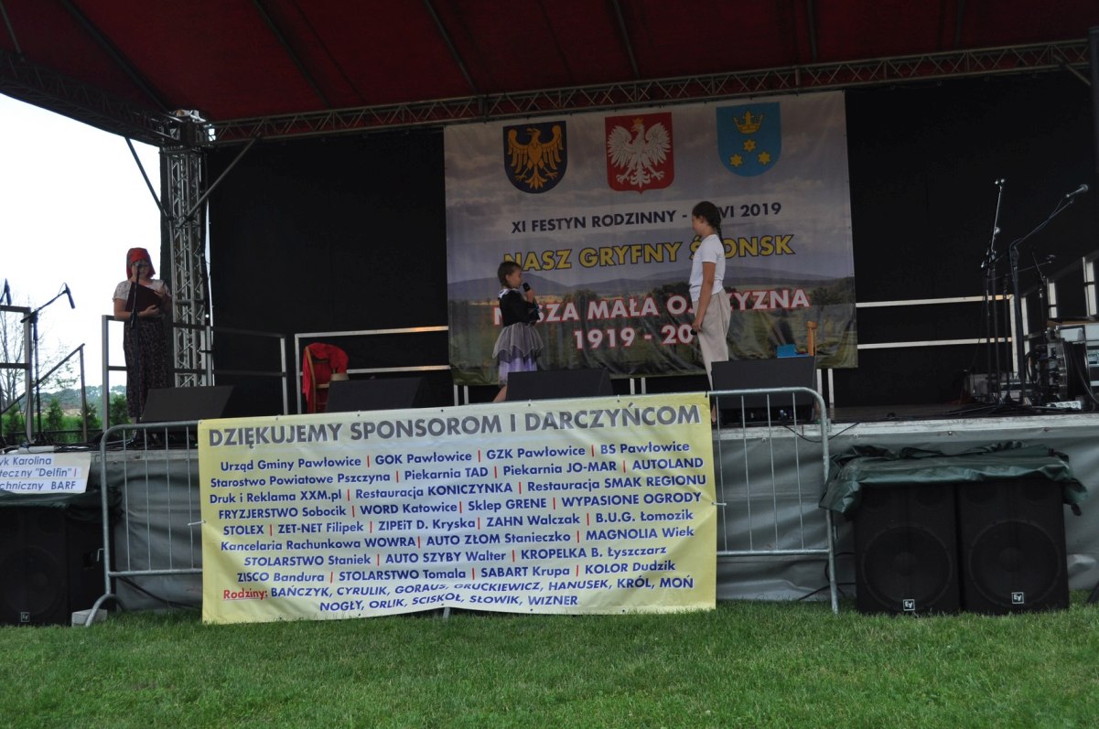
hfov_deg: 45.0
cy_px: 364
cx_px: 550
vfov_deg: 30.8
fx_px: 1326
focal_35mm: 44
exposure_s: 1/125
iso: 360
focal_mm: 29
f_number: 5.6
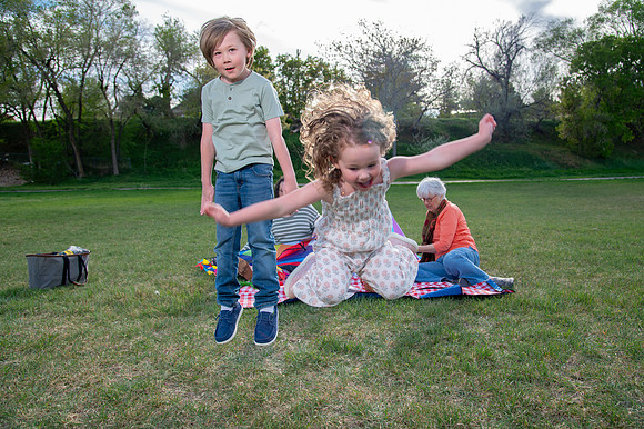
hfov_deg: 64.1
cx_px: 327
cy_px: 215
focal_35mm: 29
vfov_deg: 45.2
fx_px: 514
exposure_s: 1/400
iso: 200
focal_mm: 27
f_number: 5
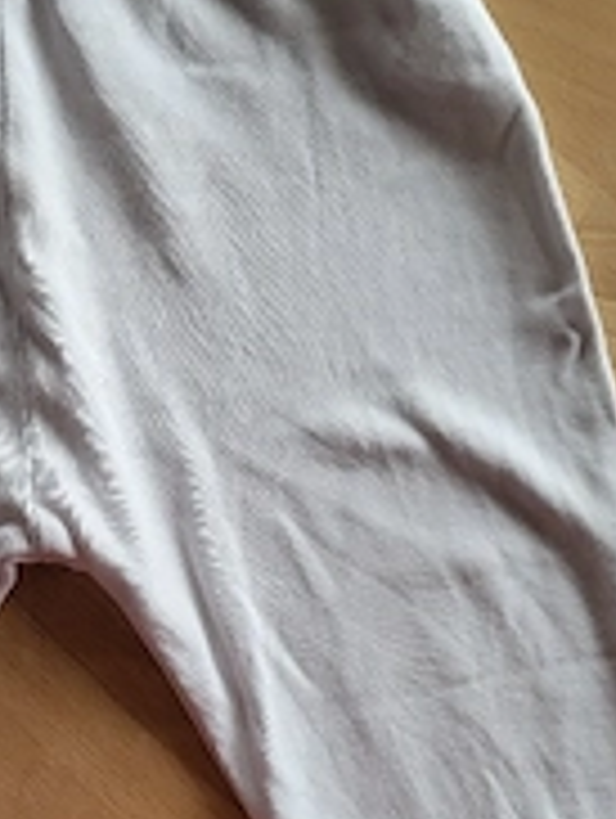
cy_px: 508
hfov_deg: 25.1
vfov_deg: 33.6
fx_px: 1349
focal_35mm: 57
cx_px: 81
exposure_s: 1/50.3
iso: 250
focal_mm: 5.4
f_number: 1.8
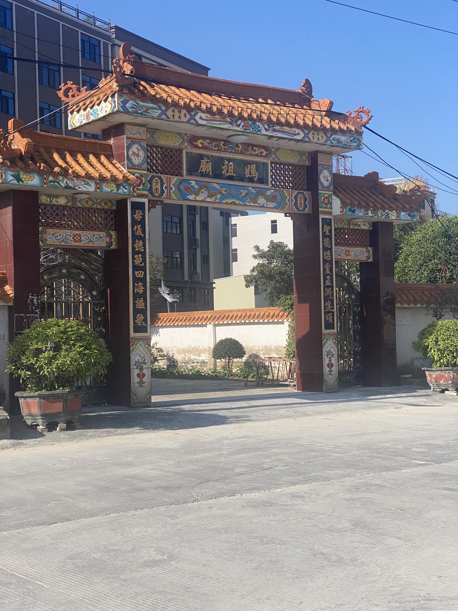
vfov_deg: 36.8
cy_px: 306
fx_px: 917
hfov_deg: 28.0
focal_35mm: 52
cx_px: 229
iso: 20
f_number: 2
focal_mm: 6
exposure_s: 1/1597
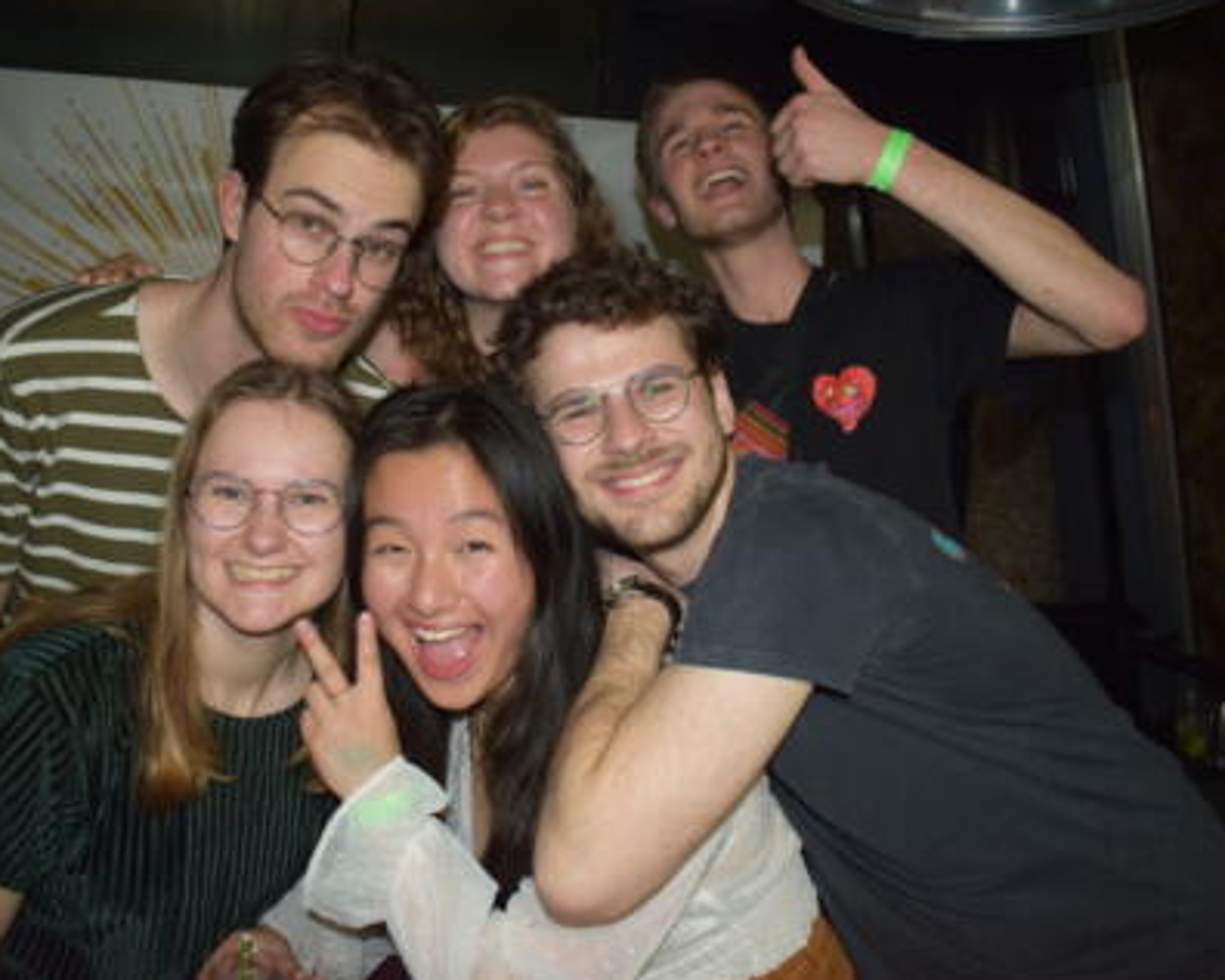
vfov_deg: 45.8
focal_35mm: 32
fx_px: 1160
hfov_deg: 55.6
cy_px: 475
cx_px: 566
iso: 1250
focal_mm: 18
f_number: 3.5
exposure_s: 1/60
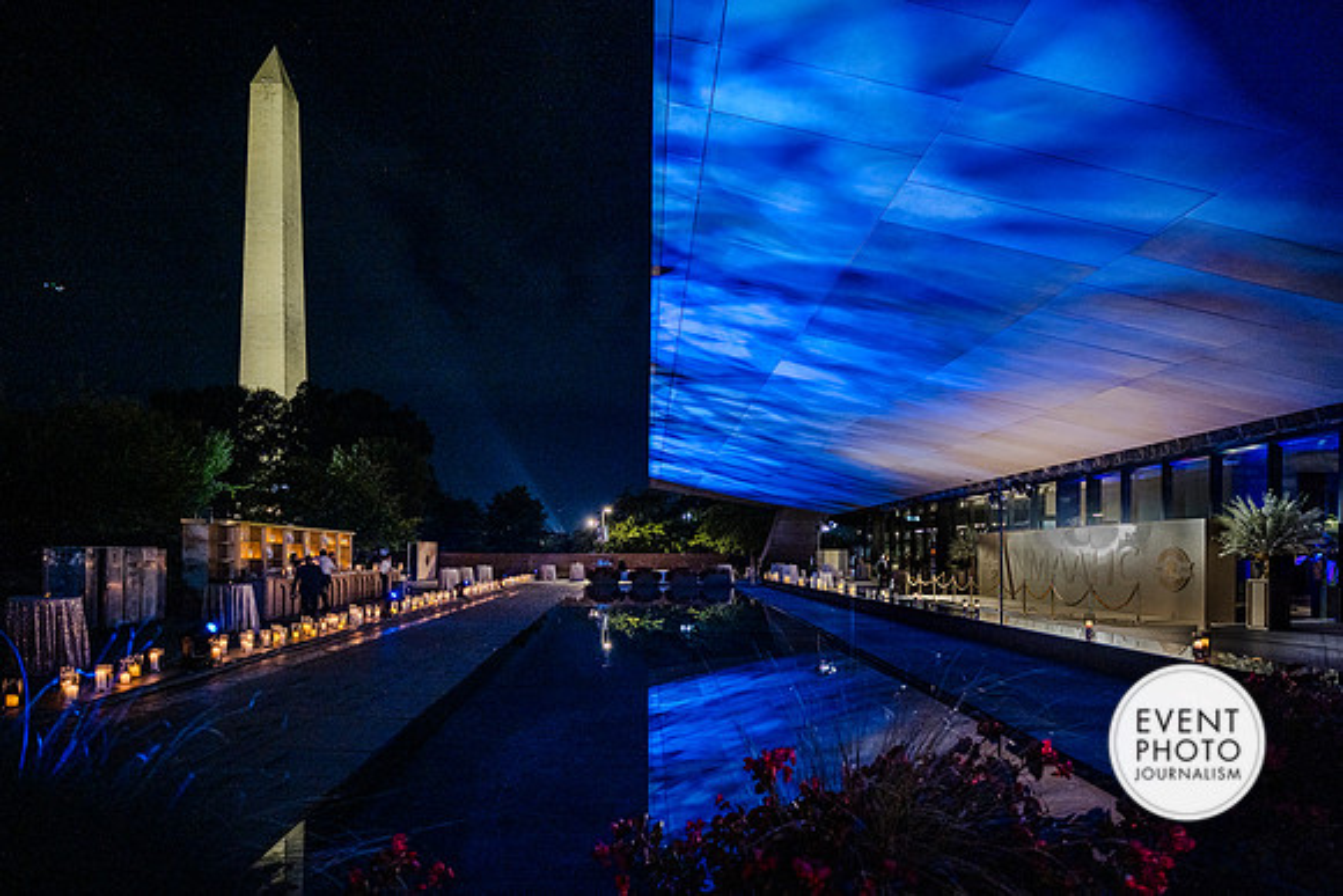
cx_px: 672
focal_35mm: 16
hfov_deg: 96.7
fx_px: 597
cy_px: 448
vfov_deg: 73.8
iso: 320
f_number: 2
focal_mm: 16
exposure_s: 1/40
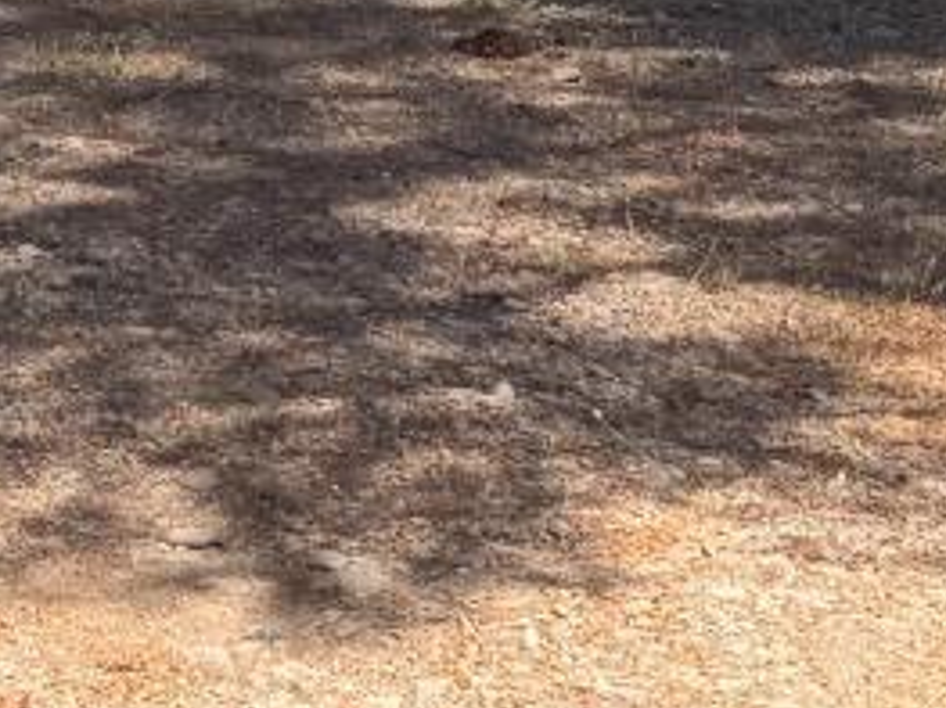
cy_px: -1109
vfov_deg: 9.4
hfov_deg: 14.0
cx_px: -187
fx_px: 3742
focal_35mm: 137
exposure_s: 1/1385
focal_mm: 6.76
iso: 80
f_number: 1.78
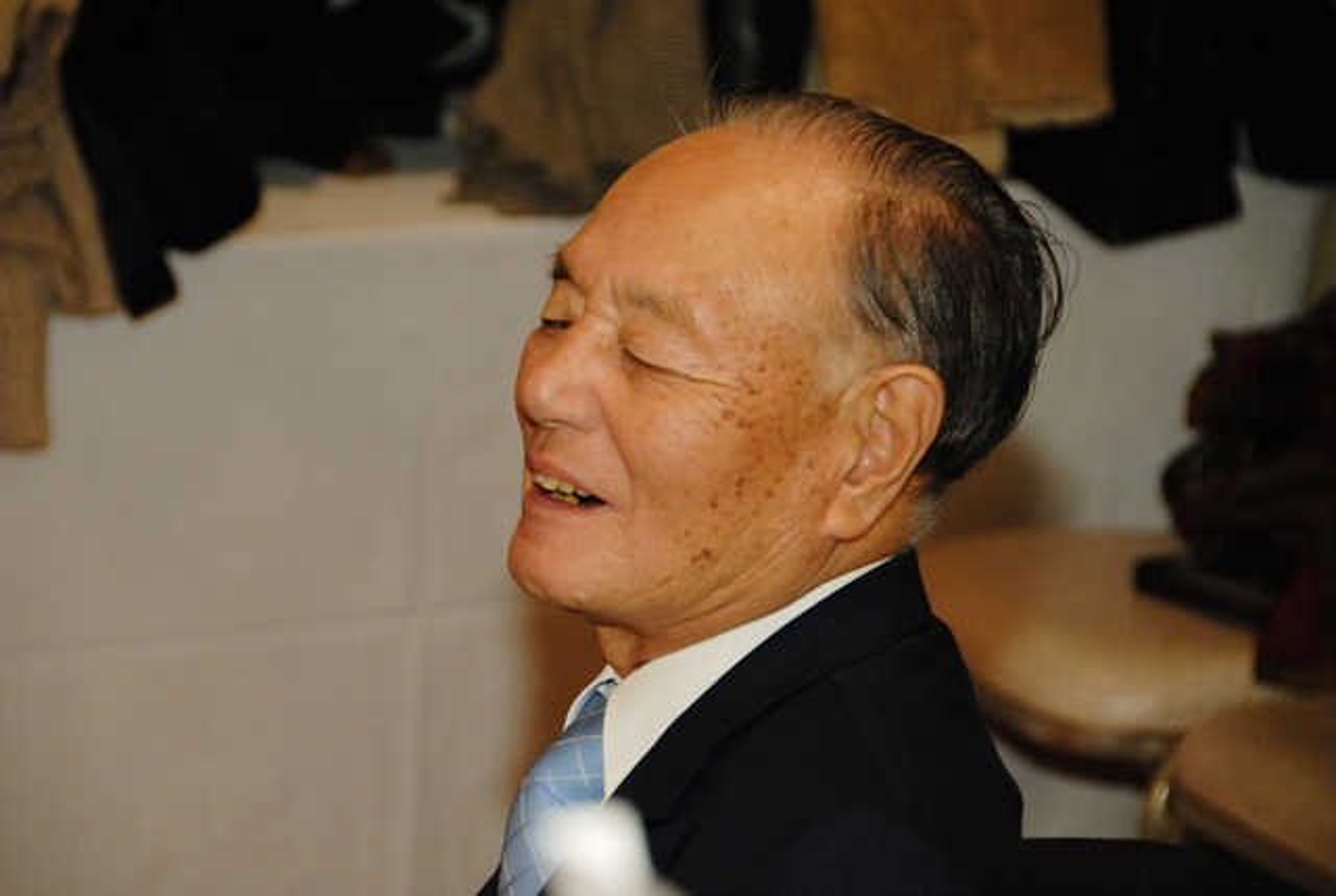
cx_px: 668
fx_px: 7248
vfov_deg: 7.1
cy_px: 448
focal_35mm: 195
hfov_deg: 10.5
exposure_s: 1/60
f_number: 5.6
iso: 800
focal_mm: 130
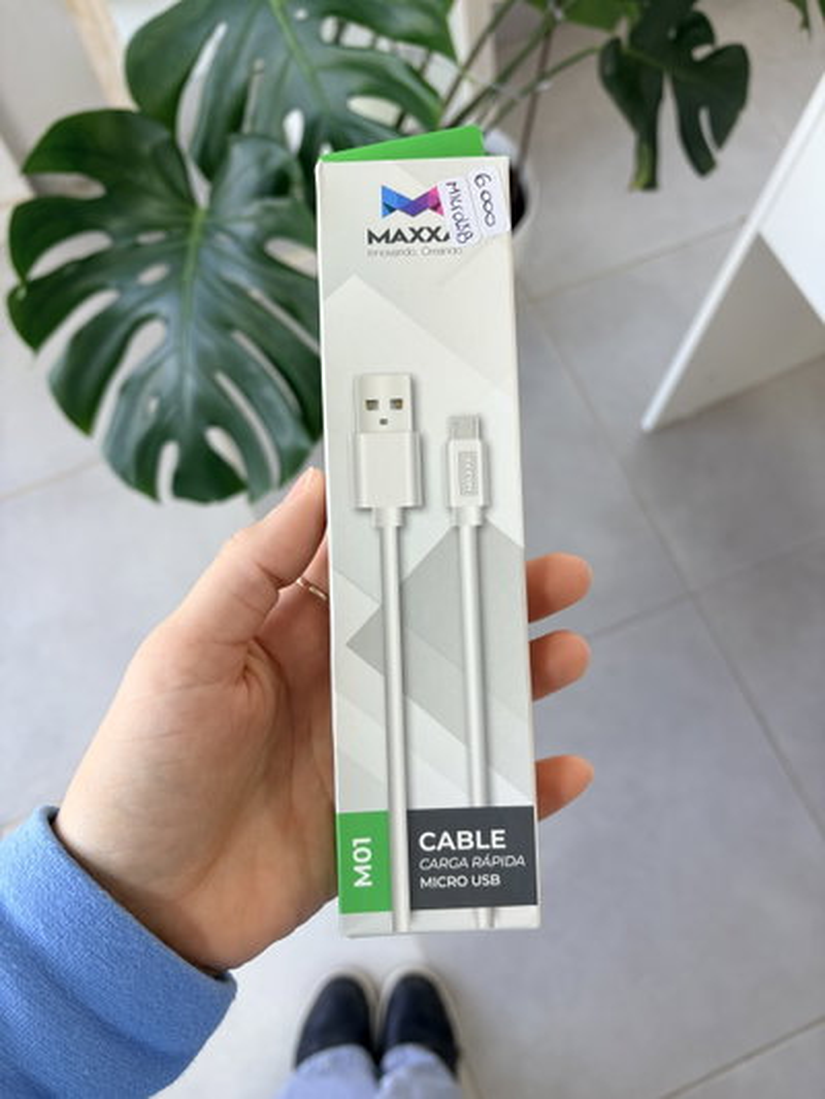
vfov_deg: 67.3
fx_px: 826
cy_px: 550
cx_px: 412
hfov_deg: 53.1
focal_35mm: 26
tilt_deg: -70.3
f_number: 1.6
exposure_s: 1/122
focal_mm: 5.96
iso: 64
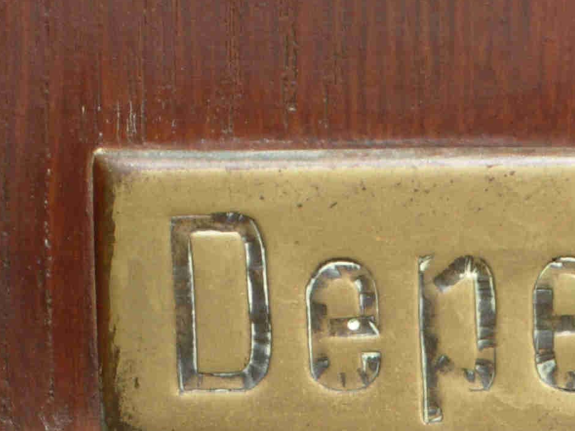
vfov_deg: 3.4
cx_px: 659
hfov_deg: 4.5
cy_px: 646
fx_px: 7241
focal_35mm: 436
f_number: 5.3
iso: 50
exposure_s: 1/362
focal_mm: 26.3
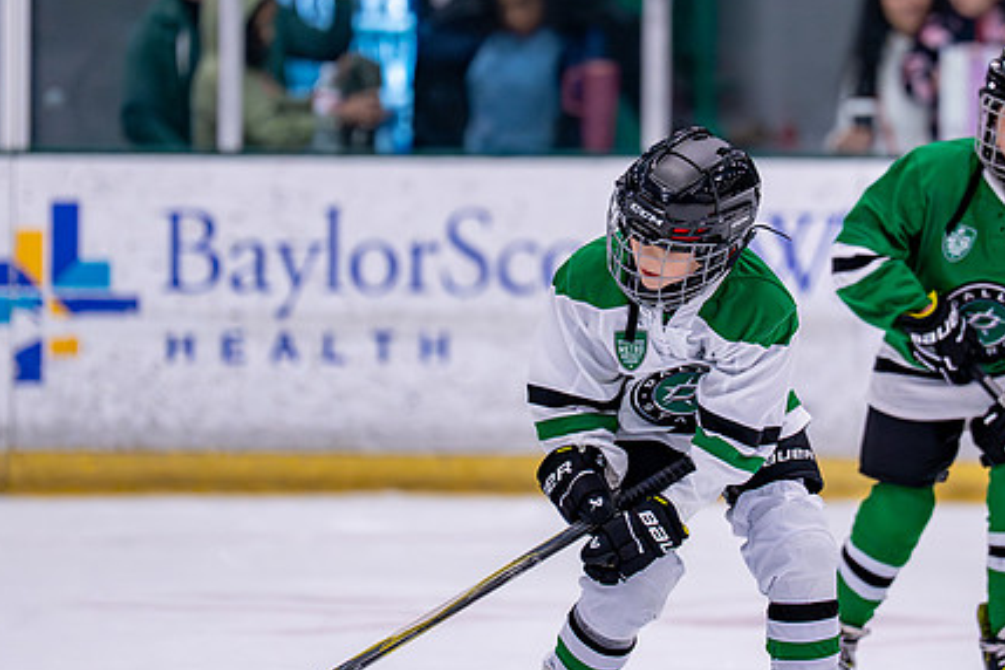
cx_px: 663
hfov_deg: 5.5
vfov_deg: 3.7
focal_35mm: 374
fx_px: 10440
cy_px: 282
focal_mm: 182
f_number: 2.8
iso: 2500
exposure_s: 1/1250
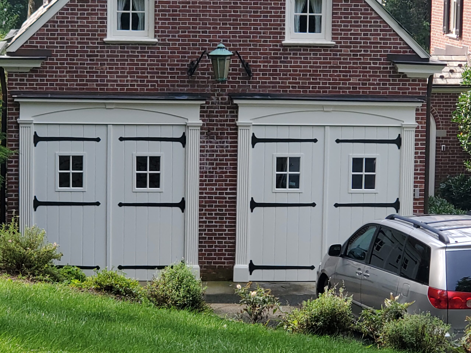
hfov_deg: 36.8
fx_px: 708
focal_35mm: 52
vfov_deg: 28.0
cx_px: 236
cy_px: 176
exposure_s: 1/272
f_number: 2.09
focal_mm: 6
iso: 50
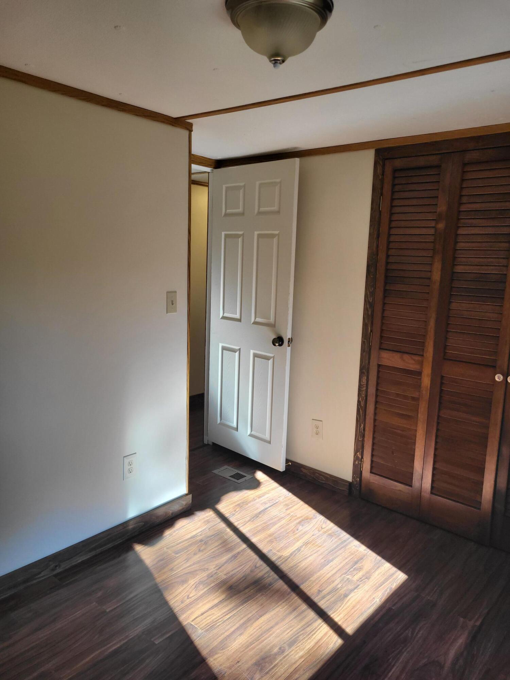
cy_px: 340
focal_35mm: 26
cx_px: 255
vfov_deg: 67.3
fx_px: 511
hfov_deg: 53.1
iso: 50
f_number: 1.8
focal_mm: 5.4
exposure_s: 1/120
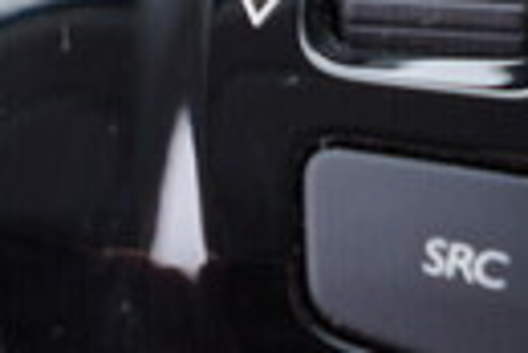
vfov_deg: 9.0
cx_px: 329
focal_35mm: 152
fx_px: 2232
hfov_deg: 13.5
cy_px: 254
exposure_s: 1/40
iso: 160
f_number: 2.8
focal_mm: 24
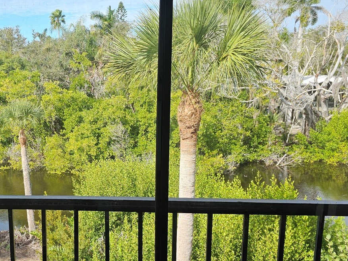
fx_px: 422
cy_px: 155
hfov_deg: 42.7
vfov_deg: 34.3
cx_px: 67
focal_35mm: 42
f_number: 1.7
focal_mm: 6.3
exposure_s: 1/411
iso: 20
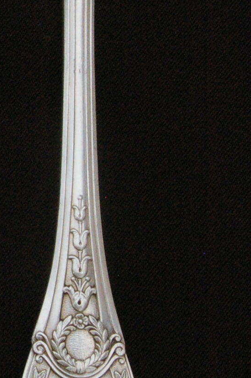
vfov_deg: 14.2
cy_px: 83
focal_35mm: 144
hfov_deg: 9.3
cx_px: -102
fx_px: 1508
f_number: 13
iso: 1600
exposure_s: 1/750
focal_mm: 26
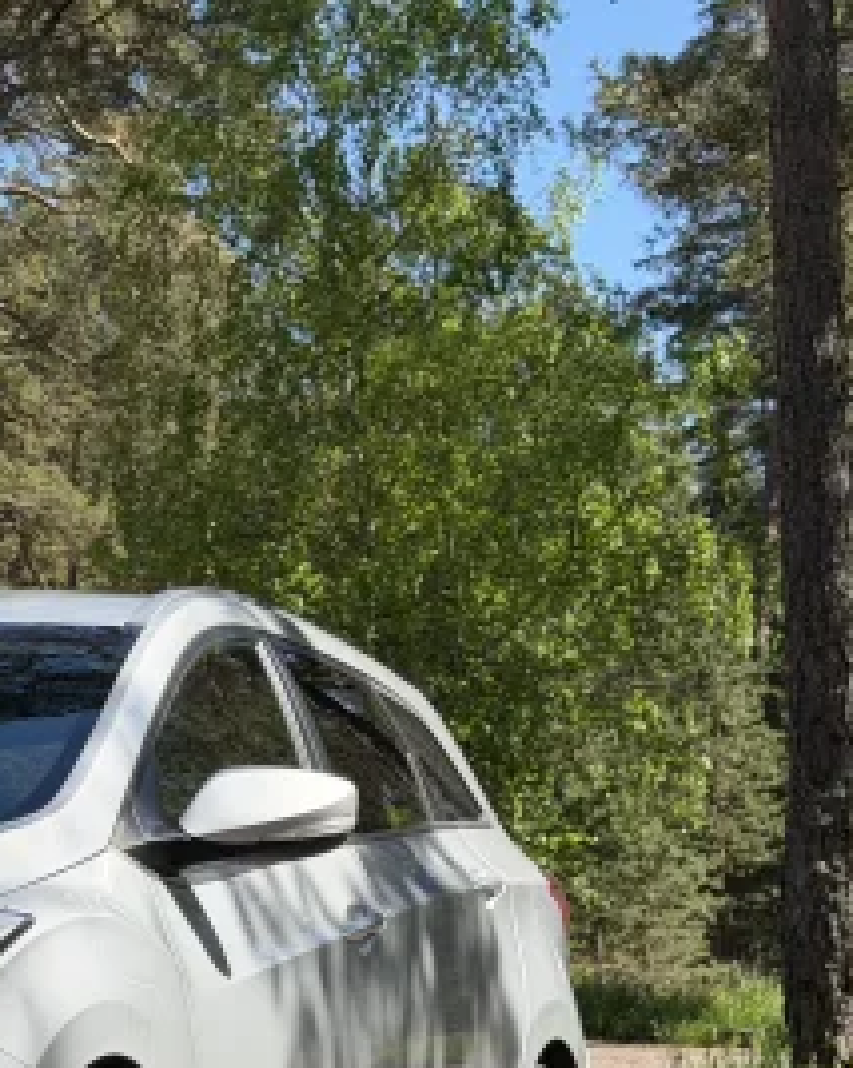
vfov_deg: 17.0
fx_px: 3538
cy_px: 925
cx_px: -323
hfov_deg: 13.2
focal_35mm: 112
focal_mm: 6.76
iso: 80
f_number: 1.78
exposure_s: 1/1795
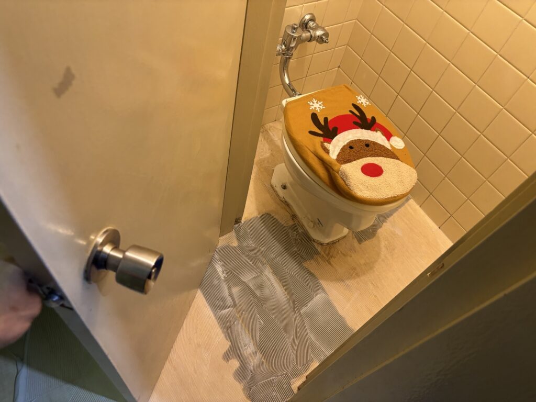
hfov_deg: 67.3
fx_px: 403
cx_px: 268
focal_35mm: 26
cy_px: 201
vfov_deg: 53.1
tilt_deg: -54.9
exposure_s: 1/50
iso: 160
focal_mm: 5.96
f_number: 1.6
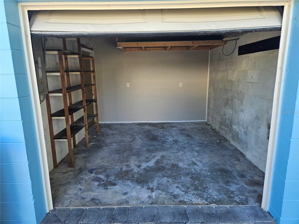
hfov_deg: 73.9
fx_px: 199
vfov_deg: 58.9
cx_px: 150
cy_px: 112
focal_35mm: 23
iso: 50
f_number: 1.8
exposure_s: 1/180
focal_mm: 5.4
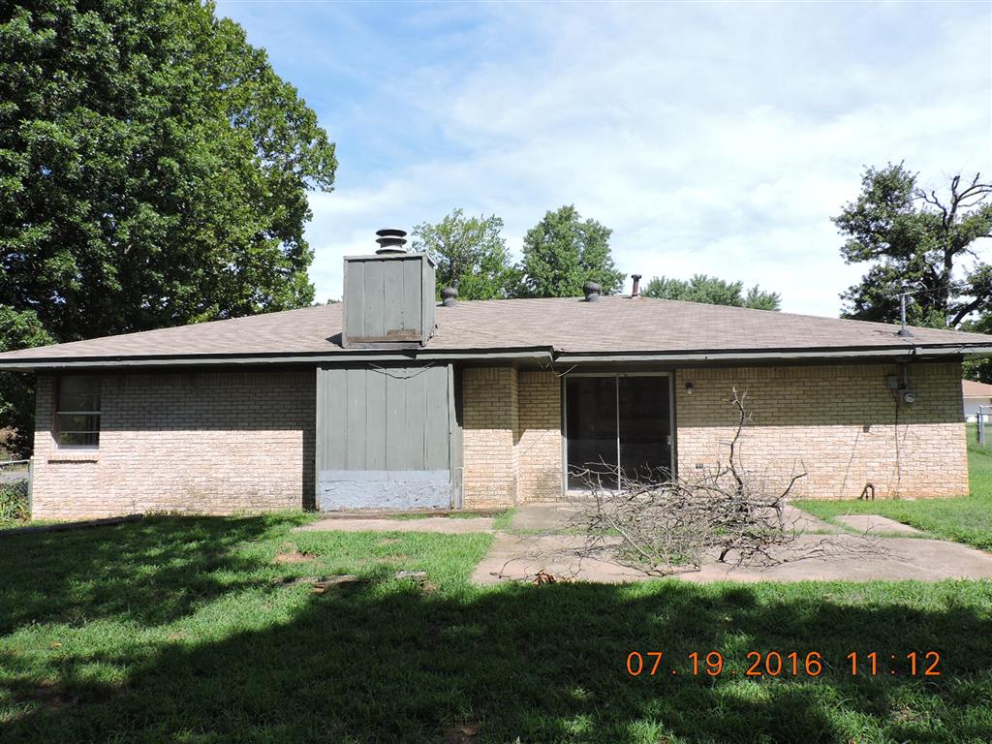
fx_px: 688
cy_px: 372
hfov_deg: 71.6
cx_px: 496
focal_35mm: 24
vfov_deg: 56.8
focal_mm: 4.3
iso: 100
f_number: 3
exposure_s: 1/800
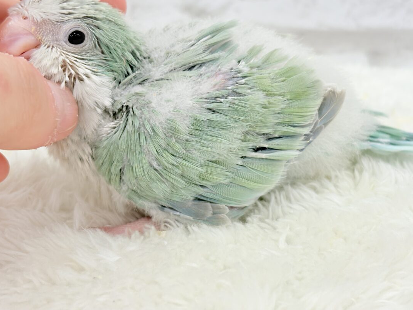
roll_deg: +0.7
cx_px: 222
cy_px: 139
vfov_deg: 25.2
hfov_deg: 33.2
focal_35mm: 58
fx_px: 692
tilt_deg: -20.1
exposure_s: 1/100
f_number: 1.6
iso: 80
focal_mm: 5.96
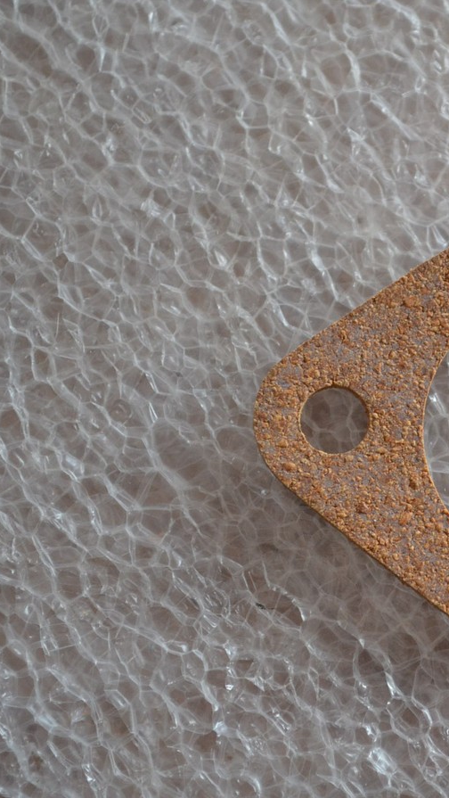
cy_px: 400
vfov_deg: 19.6
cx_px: 527
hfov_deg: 10.9
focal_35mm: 109
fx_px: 2305
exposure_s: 1/60
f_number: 5.3
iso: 1100
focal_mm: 46
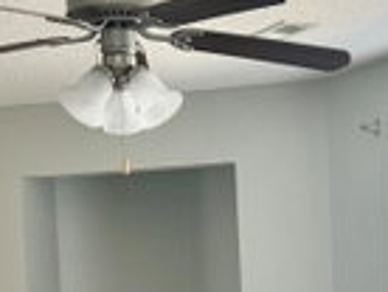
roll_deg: +2.3
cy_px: 486
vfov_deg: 12.5
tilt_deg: -7.6
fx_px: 1246
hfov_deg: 17.6
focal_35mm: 111
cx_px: 283
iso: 100
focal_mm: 6.76
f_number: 1.78
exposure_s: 1/121
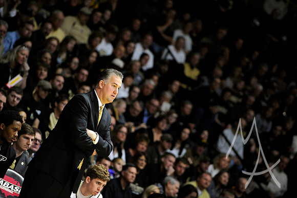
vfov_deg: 6.9
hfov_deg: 10.3
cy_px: 99
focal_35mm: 200
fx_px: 1650
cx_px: 148
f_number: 3.5
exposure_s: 1/1000
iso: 4000
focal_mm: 200
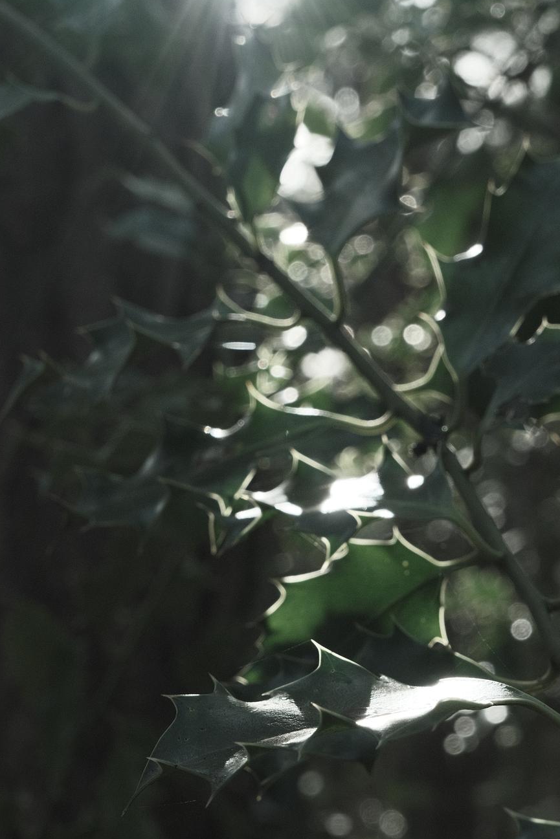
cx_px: 300
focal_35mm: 68
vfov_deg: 29.6
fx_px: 1586
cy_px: 513
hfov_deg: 20.0
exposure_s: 1/125
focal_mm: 32.5
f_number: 8
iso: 640
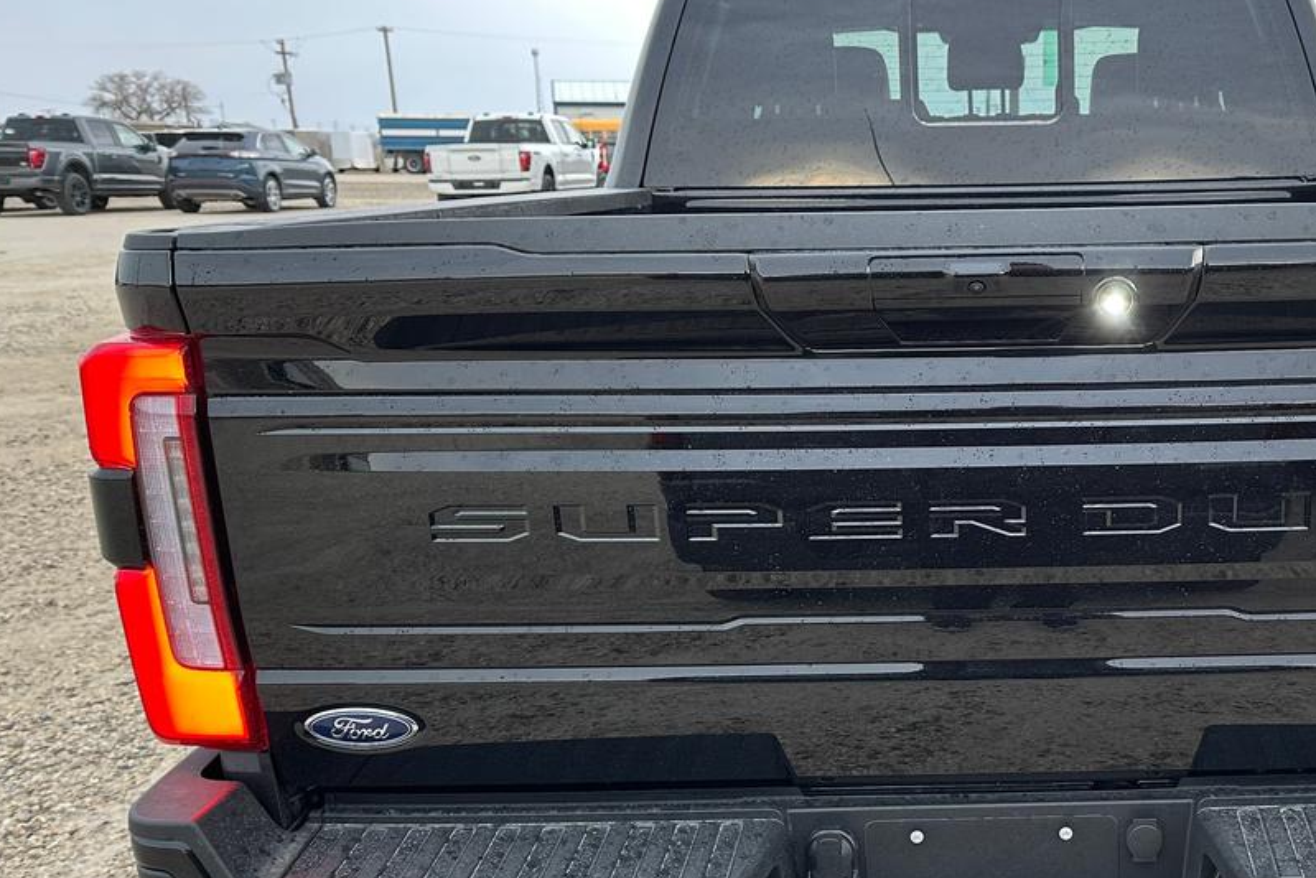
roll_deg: +0.4
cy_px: 606
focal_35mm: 40
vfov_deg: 33.0
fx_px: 1462
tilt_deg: -17.6
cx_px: 1008
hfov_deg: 46.5
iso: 125
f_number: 1.78
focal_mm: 6.86
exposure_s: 1/100
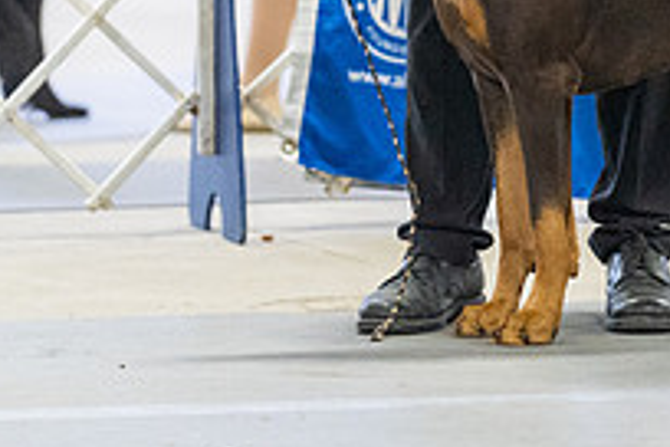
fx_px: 8207
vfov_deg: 3.1
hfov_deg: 4.7
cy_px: -159
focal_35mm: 441
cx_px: 522
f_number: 2.8
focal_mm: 155
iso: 6400
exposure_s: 1/320
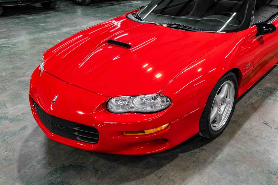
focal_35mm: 35
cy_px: 76
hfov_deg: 53.7
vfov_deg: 37.7
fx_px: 270
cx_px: 177
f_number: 7.1
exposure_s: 1/125
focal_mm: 18
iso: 4000
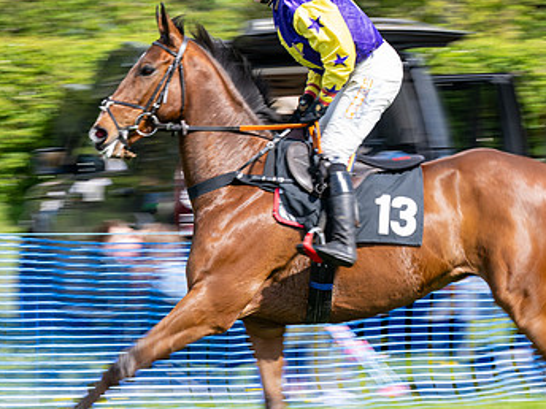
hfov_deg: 8.8
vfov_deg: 6.6
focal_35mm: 224
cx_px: 293
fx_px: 3533
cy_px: 204
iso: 100
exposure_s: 1/100
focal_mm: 98
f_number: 8
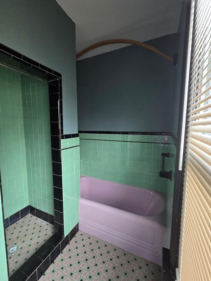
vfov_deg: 102.1
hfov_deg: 85.6
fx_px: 114
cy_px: 140
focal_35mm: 14
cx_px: 101
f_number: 2.2
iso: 320
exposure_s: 1/100
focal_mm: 2.2
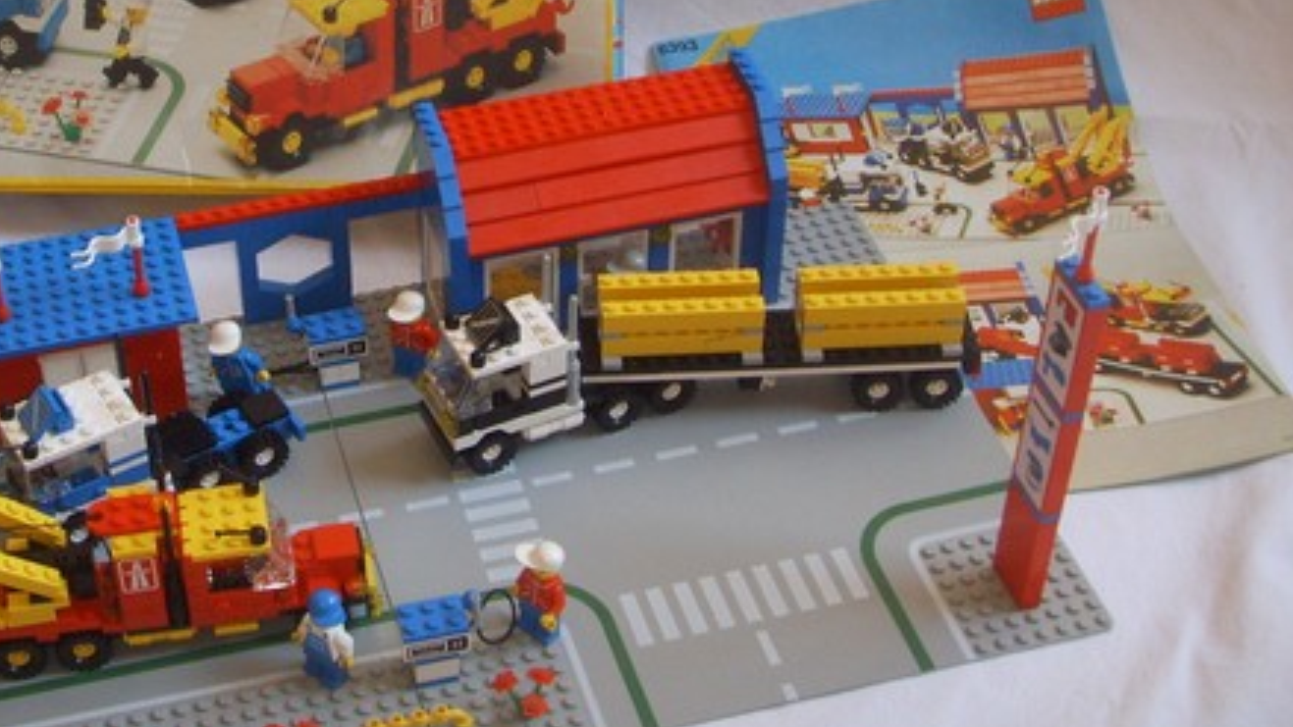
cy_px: 159
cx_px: 353
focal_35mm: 62
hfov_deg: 33.3
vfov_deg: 19.2
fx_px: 2126
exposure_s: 1/45
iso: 100
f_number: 3.5
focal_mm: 6.6
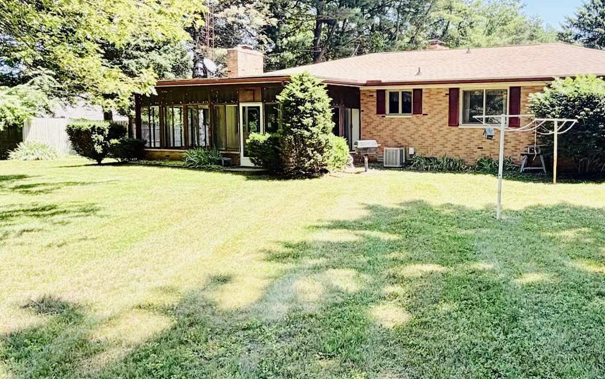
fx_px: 544
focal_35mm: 33
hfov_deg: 56.4
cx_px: 423
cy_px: 190
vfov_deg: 38.3
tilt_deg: -4.9
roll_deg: -1.3
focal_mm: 2.22
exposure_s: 1/607
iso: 40
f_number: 2.2
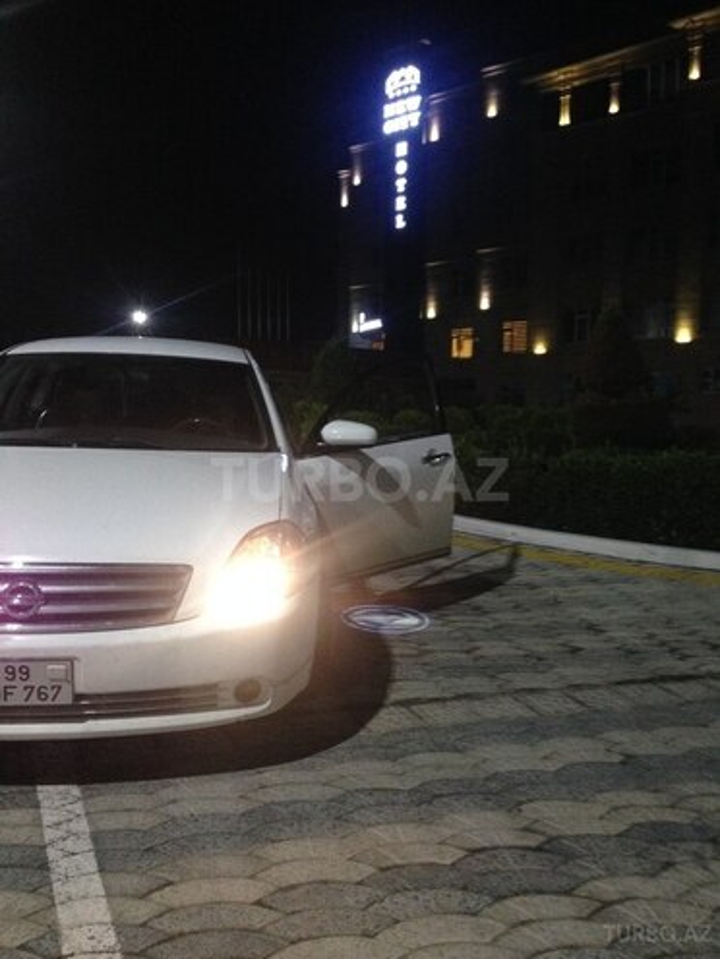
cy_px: 480
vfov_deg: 55.4
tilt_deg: -1.8
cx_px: 360
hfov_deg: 42.9
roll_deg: -2.1
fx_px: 915
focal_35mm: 33
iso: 320
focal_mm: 4.12
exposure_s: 1/20
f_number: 2.4
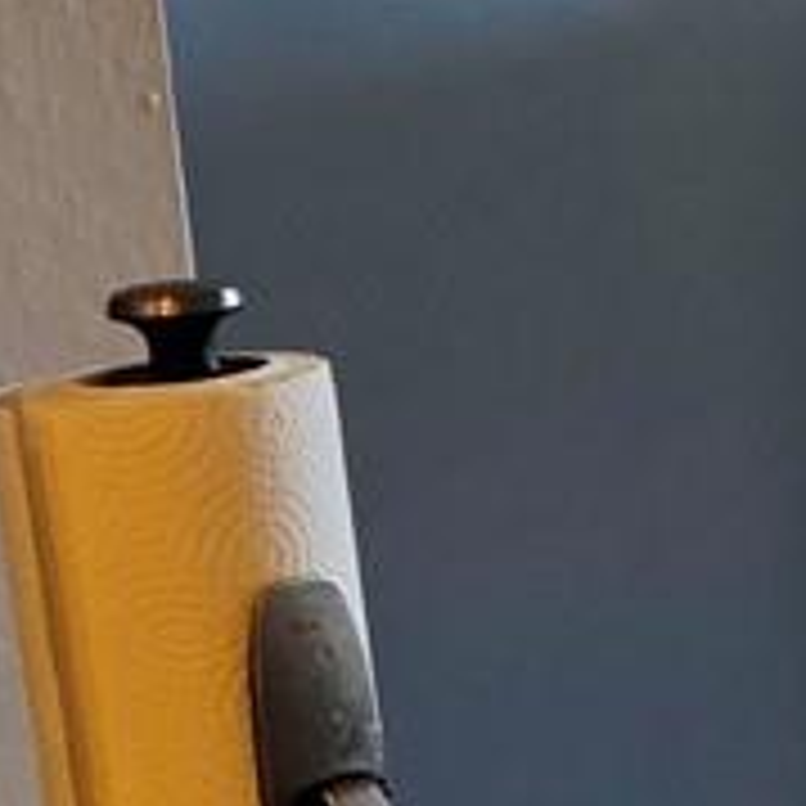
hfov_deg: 6.8
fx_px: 4794
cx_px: 3517
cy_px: 239
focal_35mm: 182
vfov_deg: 9.6
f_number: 1.7
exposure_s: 1/120
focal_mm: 6.3
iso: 50
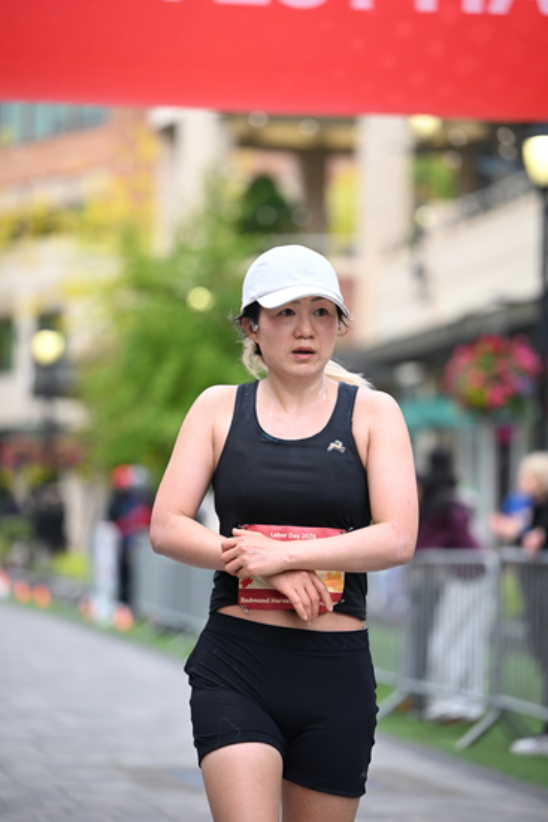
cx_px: 274
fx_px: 2852
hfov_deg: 11.0
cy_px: 411
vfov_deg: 16.4
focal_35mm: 125
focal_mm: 125
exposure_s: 1/2000
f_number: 2.8
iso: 1000
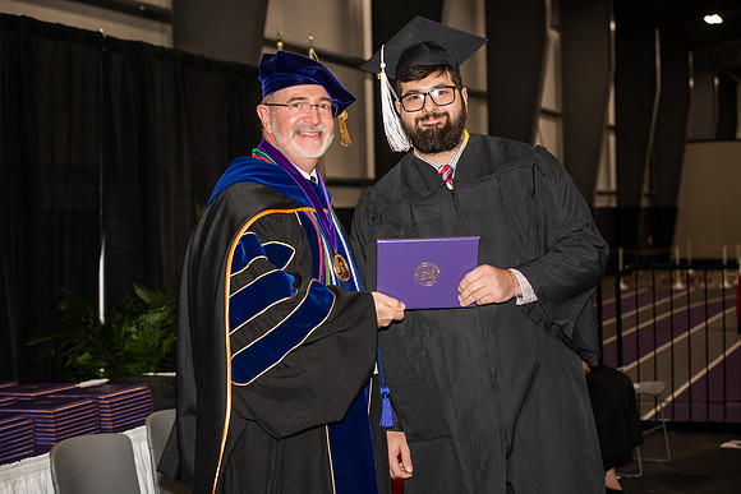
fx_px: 1441
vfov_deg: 19.5
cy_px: 247
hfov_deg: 28.8
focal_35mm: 70
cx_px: 370
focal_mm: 70
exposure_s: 1/200
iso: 1000
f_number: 5.6
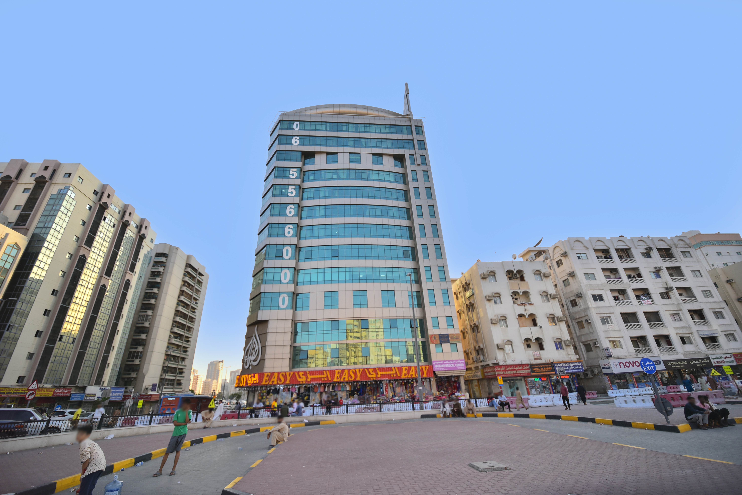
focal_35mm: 14
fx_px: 289
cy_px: 248
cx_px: 371
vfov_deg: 81.3
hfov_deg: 104.2
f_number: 2.8
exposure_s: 1/1250
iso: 250
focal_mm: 14
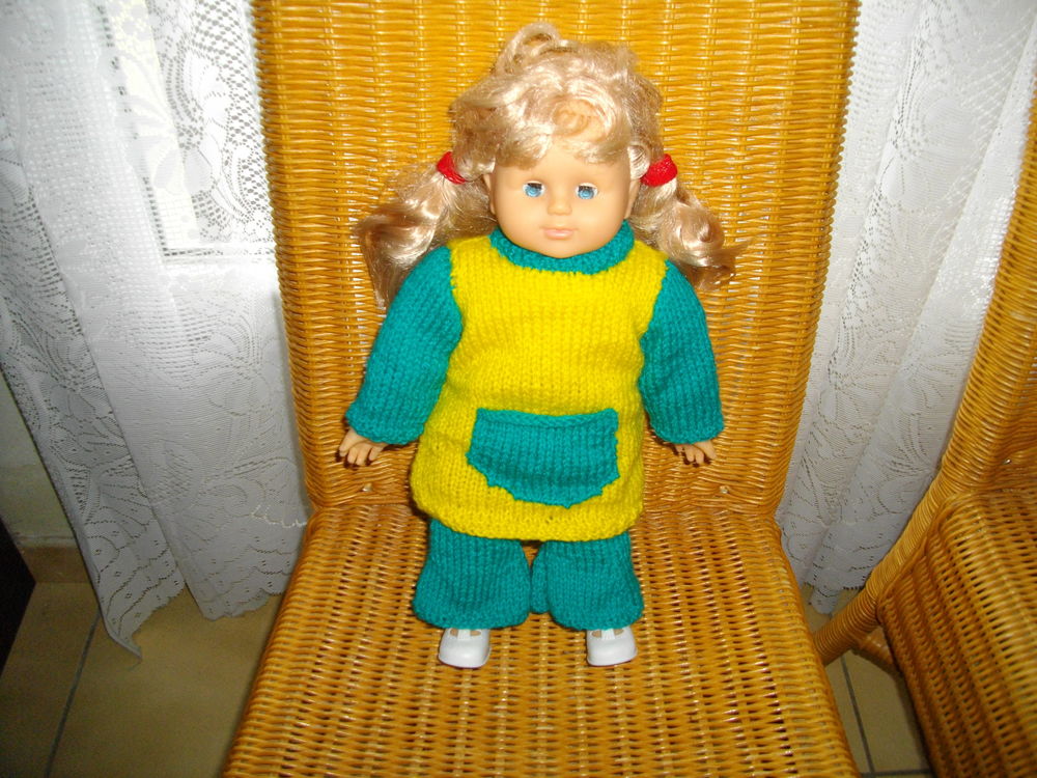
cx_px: 518
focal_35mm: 32
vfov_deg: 44.2
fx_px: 959
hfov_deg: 56.8
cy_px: 389
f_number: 2.9
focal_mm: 5.7
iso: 200
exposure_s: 1/50
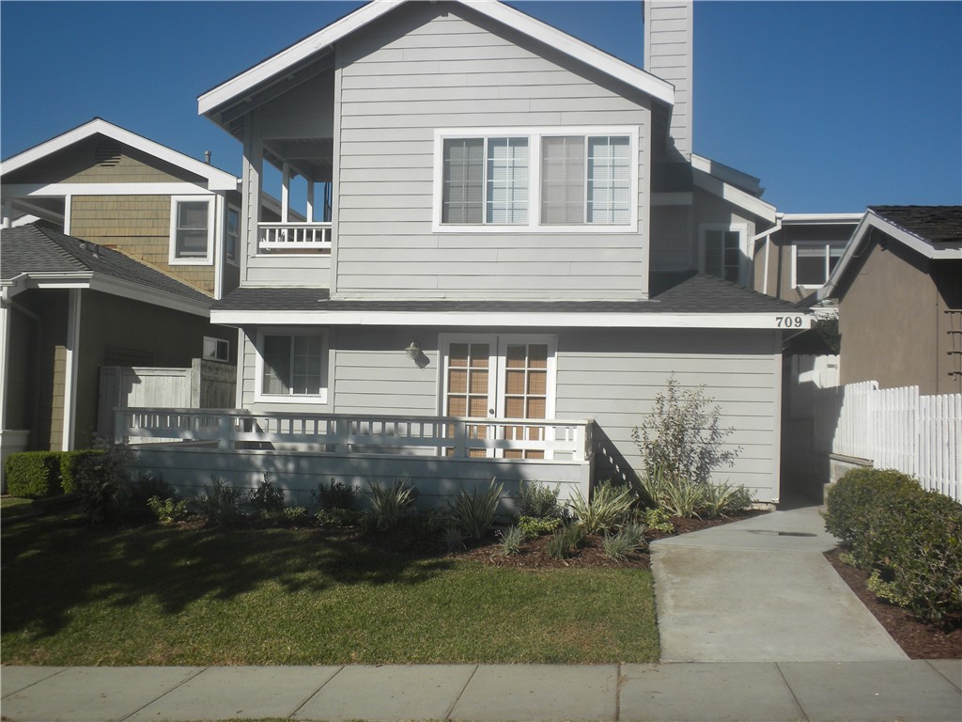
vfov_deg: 38.7
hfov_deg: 50.1
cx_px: 481
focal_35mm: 37
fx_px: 1028
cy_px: 361
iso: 64
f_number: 10
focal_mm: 6.6
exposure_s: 1/209
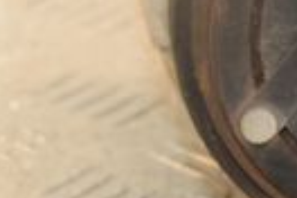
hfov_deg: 7.0
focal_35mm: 292
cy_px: -72
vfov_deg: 4.7
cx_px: 423
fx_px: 2409
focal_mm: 40
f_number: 5.6
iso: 1600
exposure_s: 1/160
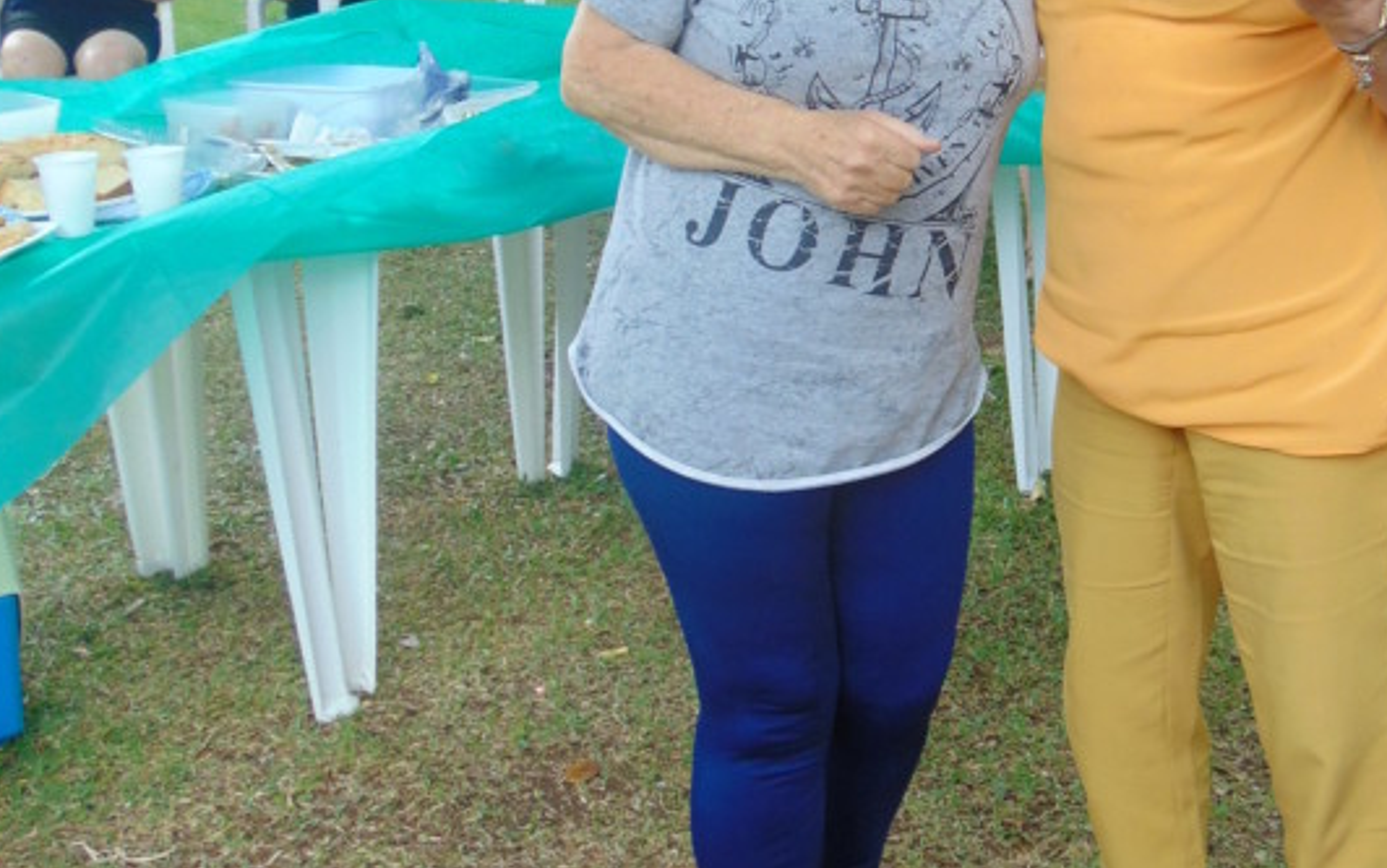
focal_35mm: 51
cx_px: 962
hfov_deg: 38.9
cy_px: 206
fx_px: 1929
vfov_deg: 25.0
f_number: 3
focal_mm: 4.5
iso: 80
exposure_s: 1/125
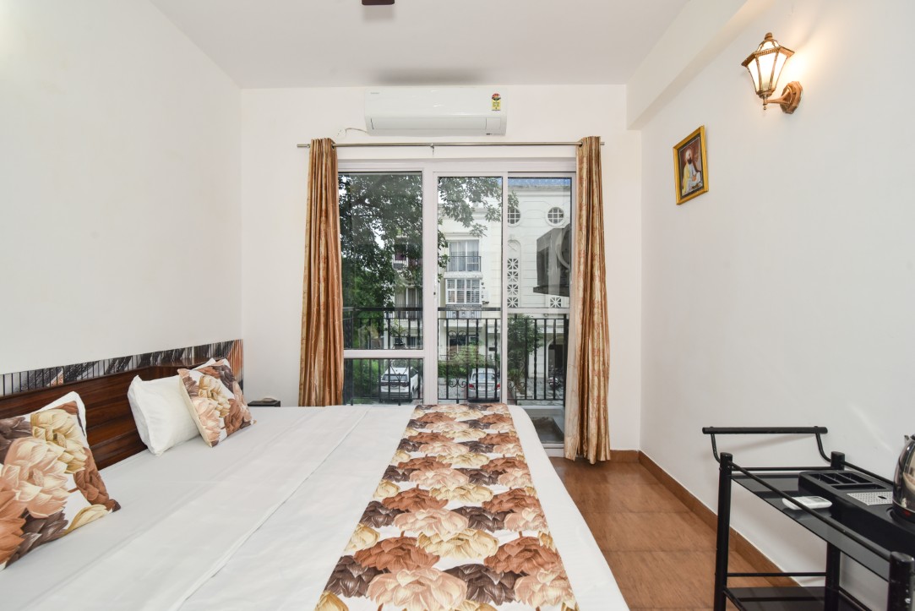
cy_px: 306
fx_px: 407
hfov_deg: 96.7
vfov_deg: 73.8
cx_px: 458
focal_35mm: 16
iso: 1000
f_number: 8
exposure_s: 1/100
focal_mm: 16
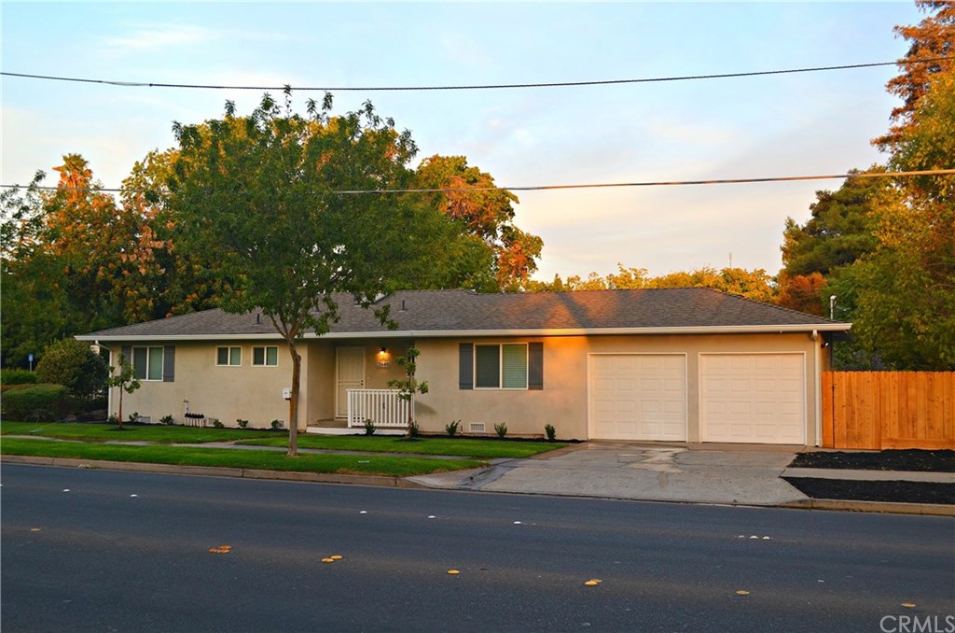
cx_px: 478
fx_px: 1032
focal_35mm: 39
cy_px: 316
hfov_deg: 49.6
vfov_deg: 34.1
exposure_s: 1/125
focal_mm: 26
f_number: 5.6
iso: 400
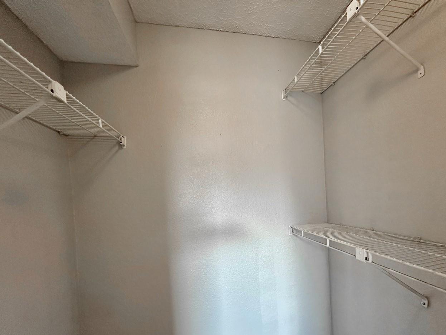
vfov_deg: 70.7
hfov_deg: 87.3
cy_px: 204
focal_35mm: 18
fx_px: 232
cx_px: 252
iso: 200
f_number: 2.2
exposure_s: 1/60
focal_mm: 2.22
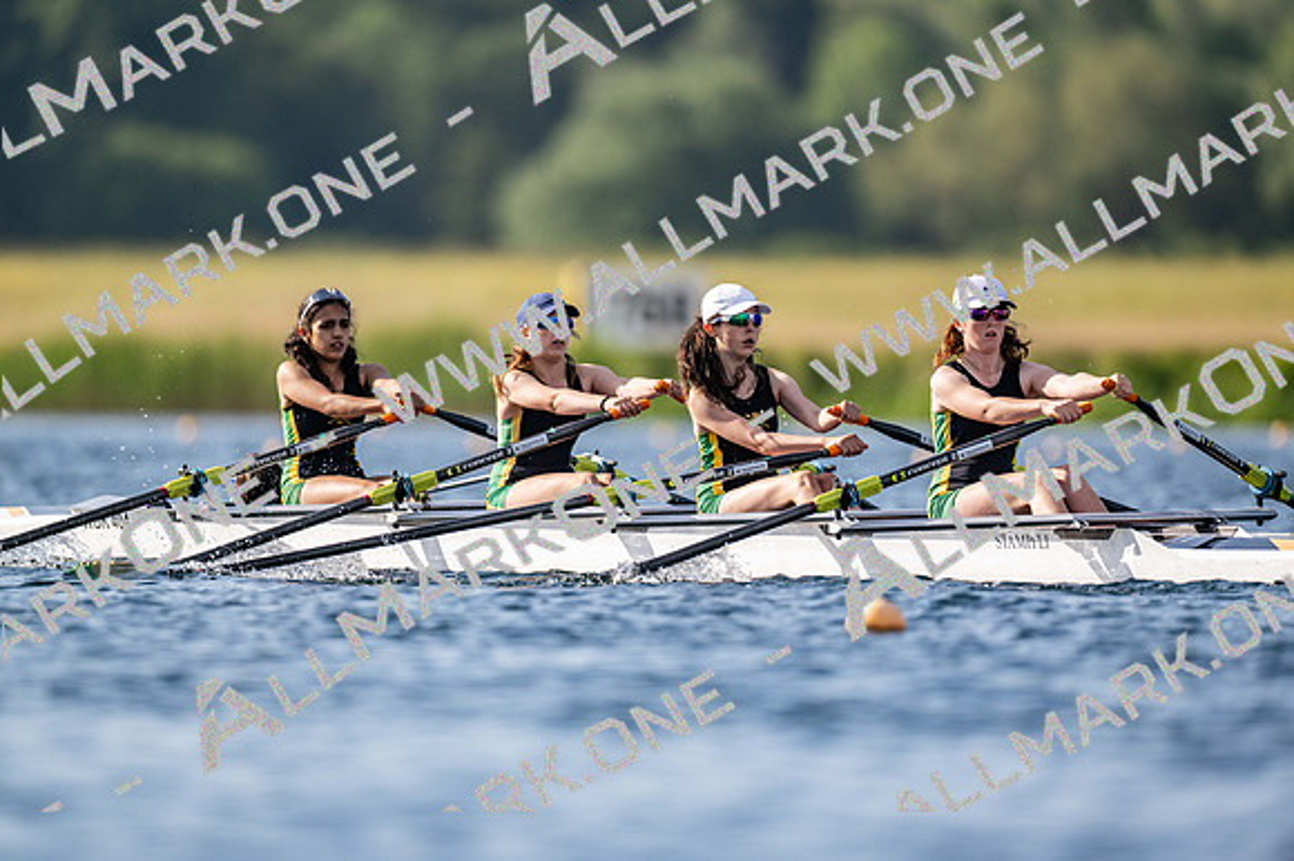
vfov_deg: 2.3
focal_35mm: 600
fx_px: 21558
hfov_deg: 3.4
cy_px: 430
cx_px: 647
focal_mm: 600
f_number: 4
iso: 280
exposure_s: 1/2500
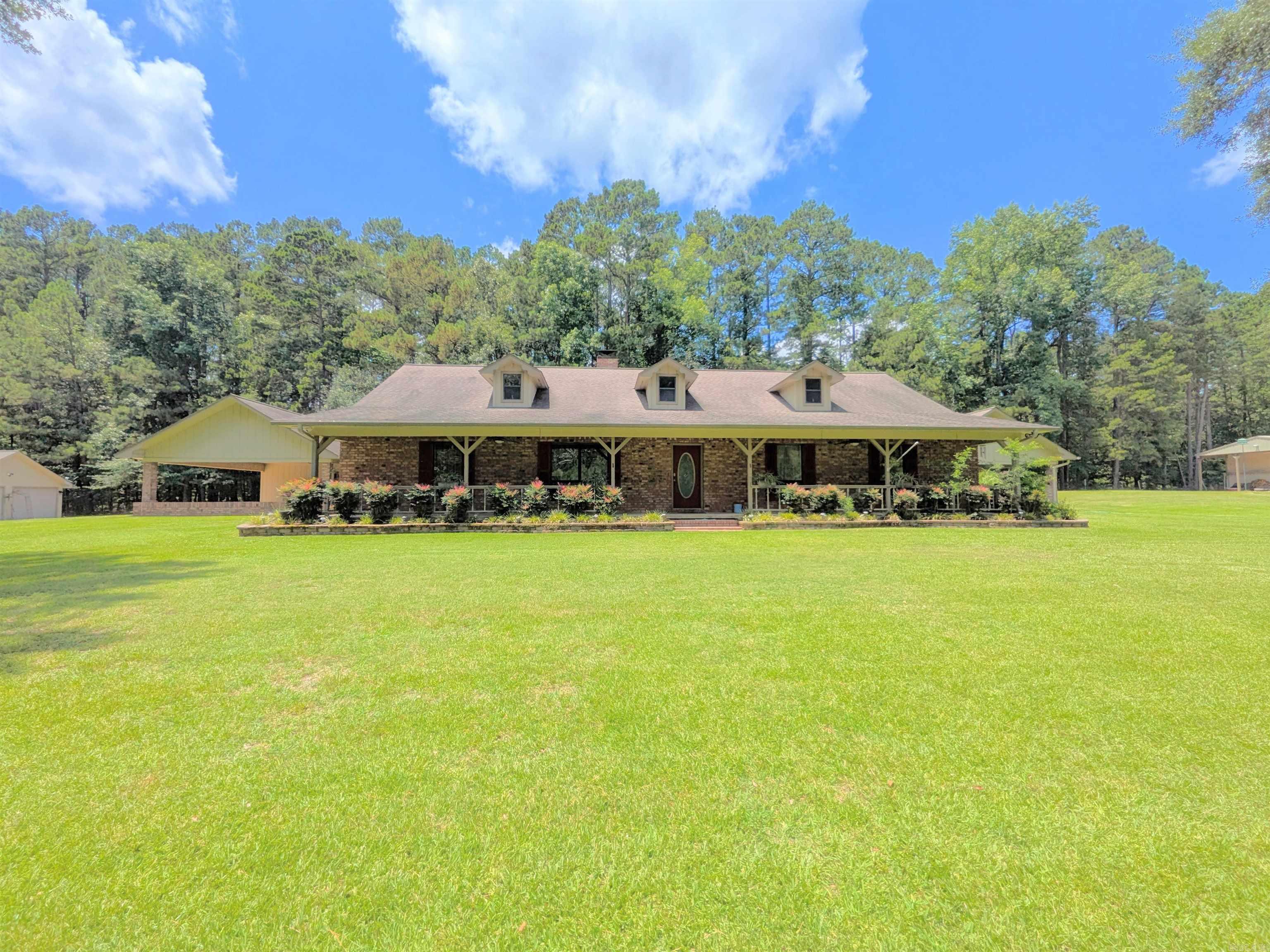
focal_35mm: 14
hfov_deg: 102.1
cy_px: 476
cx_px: 635
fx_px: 514
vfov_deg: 85.7
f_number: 2.2
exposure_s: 1/2347
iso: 52
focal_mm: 1.85
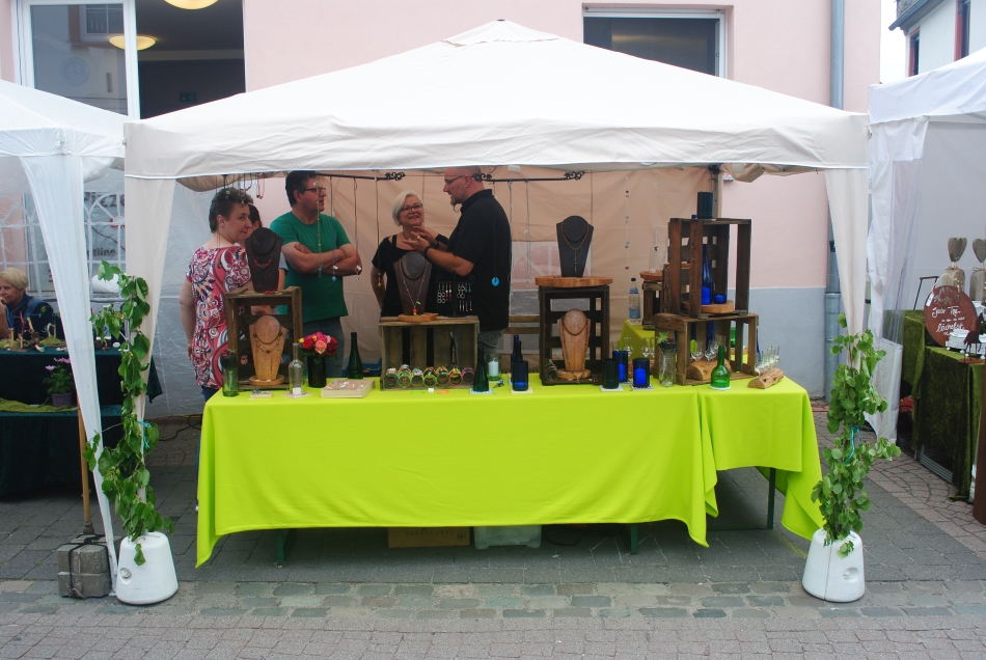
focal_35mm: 33
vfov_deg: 40.1
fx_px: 905
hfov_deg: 57.2
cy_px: 330
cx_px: 493
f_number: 9
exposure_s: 1/125
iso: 200
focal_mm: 22
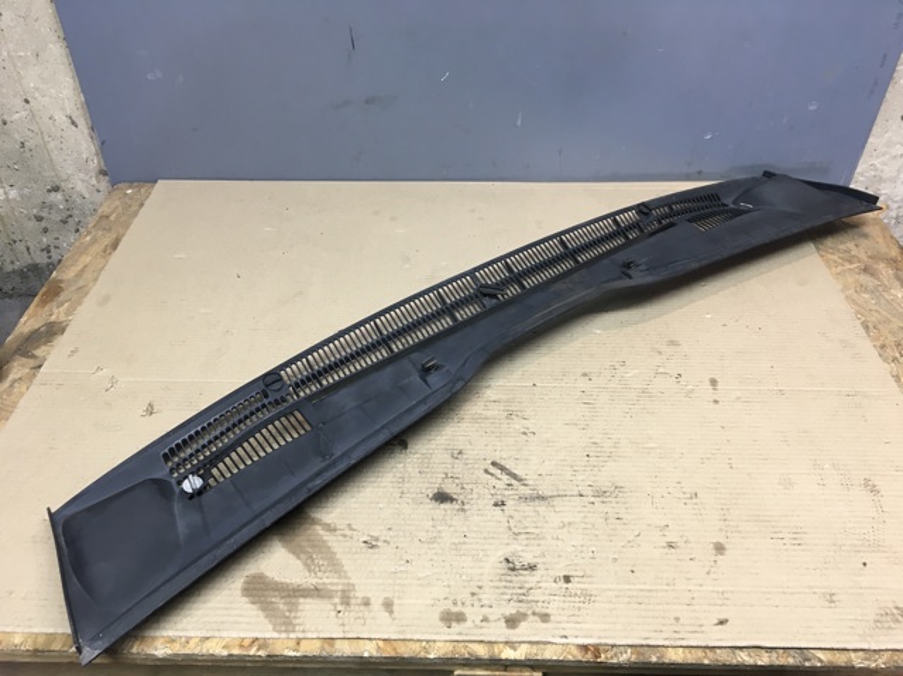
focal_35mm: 29
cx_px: 452
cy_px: 338
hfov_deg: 61.7
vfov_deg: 48.2
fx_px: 756
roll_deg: +0.2
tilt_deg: -41.3
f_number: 2.2
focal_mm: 4.15
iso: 80
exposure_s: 1/33
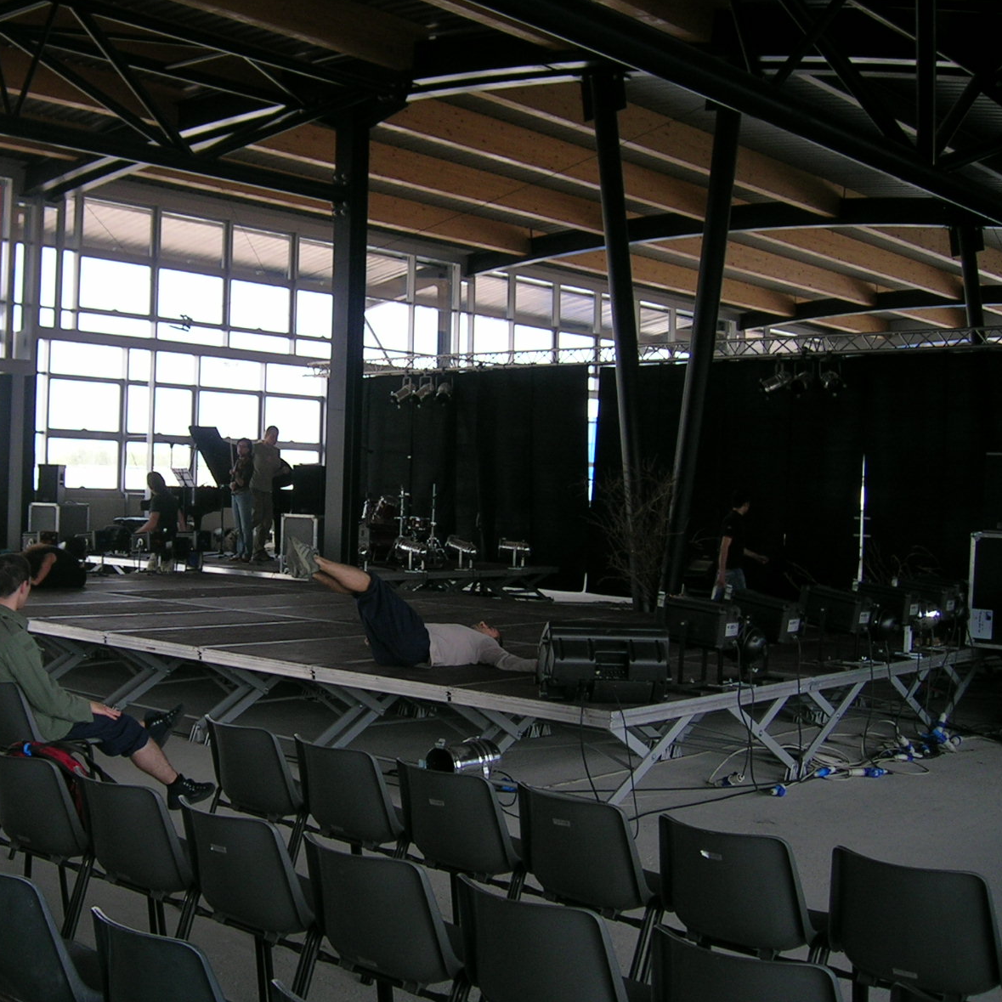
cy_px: 500
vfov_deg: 40.0
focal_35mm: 42
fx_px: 1375
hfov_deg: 39.5
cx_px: 331
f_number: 2.8
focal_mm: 5.4
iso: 50
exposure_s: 1/102
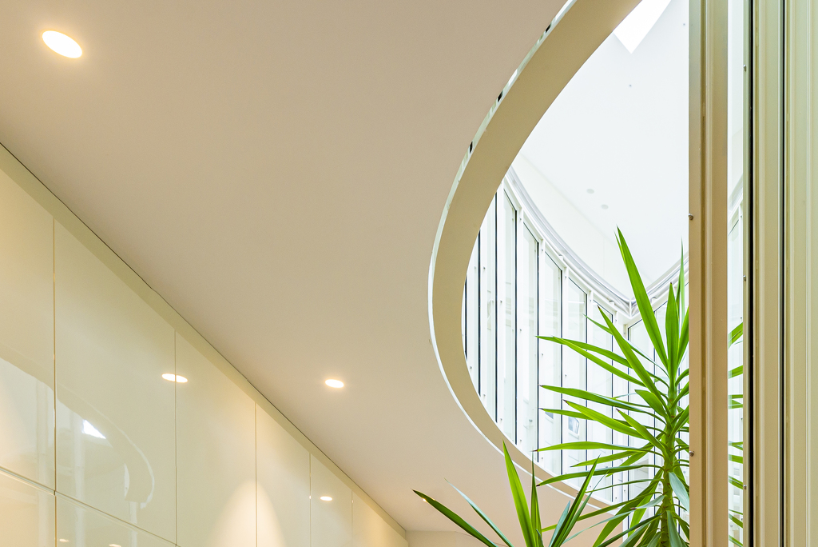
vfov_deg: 31.6
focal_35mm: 35
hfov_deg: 52.1
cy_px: 658
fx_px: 796
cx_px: 611
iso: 100
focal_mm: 14
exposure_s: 1/6
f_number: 8
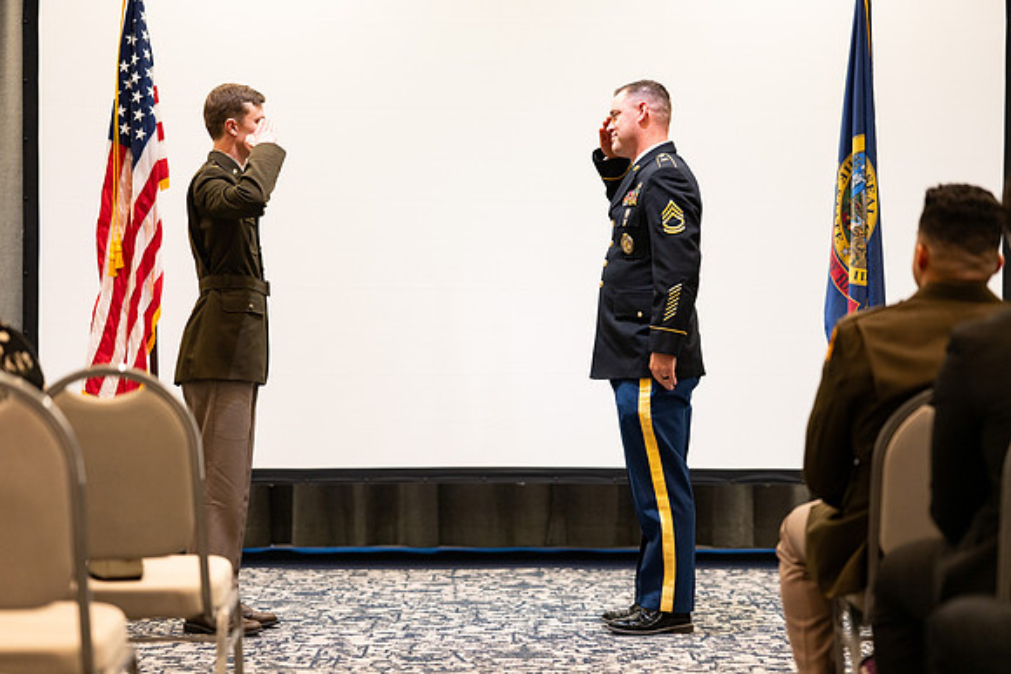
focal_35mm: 85
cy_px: 337
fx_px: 2389
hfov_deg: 23.9
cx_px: 506
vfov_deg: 16.1
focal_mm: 85
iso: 640
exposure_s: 1/125
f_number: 1.8
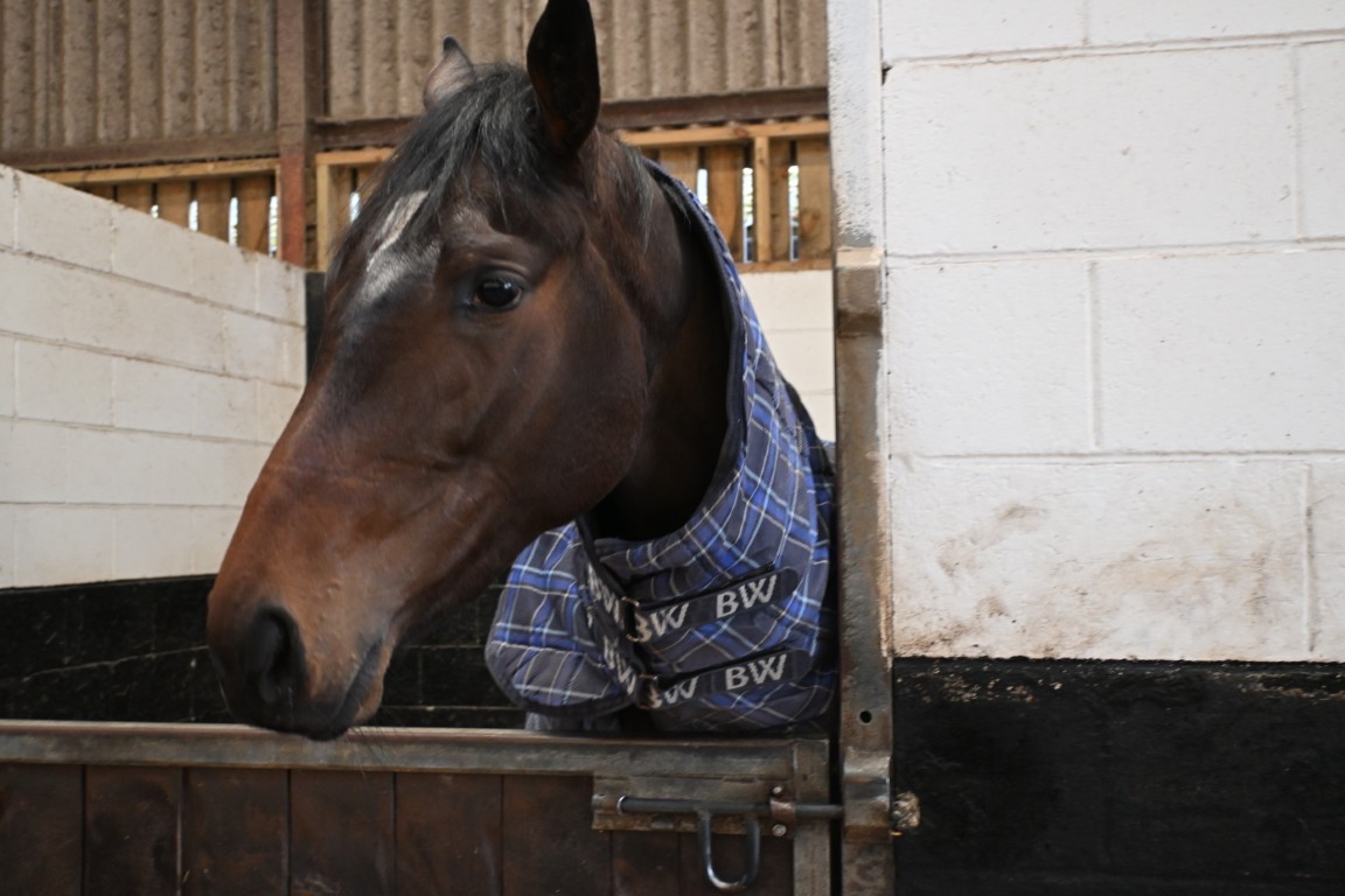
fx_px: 1485
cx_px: 672
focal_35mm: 40
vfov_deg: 33.6
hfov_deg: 48.7
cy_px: 448
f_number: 4.5
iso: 1600
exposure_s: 1/125
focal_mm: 26.5
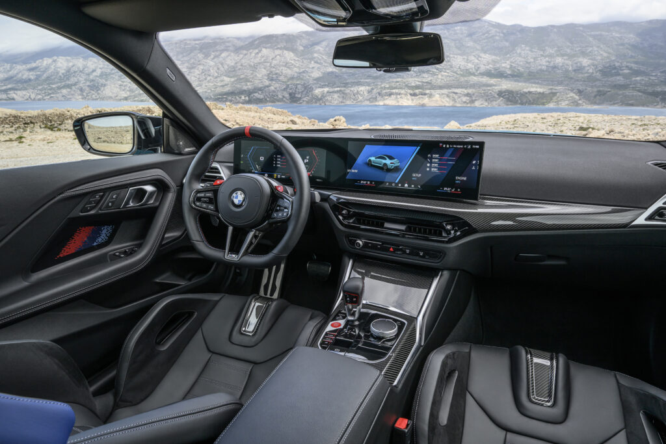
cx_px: 333
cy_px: 222
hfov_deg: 81.2
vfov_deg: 59.5
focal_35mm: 21
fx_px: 389
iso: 160
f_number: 11
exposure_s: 1/80
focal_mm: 21
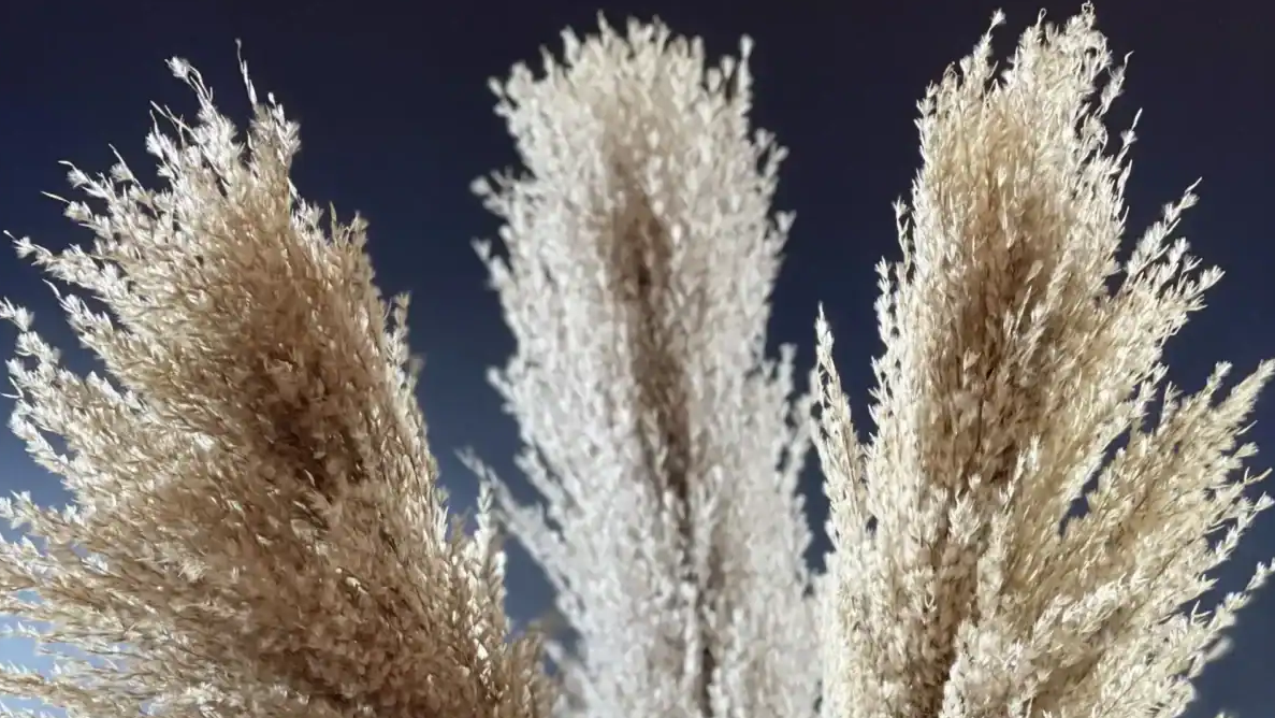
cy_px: 669
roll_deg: +0.4
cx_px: 637
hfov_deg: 22.7
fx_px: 3178
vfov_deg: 12.8
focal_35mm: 94
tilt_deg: -6.1
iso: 250
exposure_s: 1/100
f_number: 2.2
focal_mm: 7.5
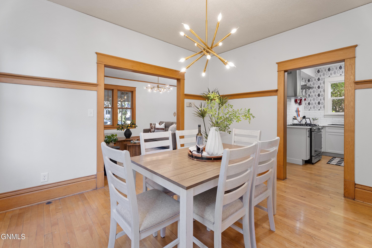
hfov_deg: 96.7
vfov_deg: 73.7
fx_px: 165
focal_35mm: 16
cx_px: 186
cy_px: 124
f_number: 9
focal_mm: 16
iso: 320
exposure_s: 1/1.25
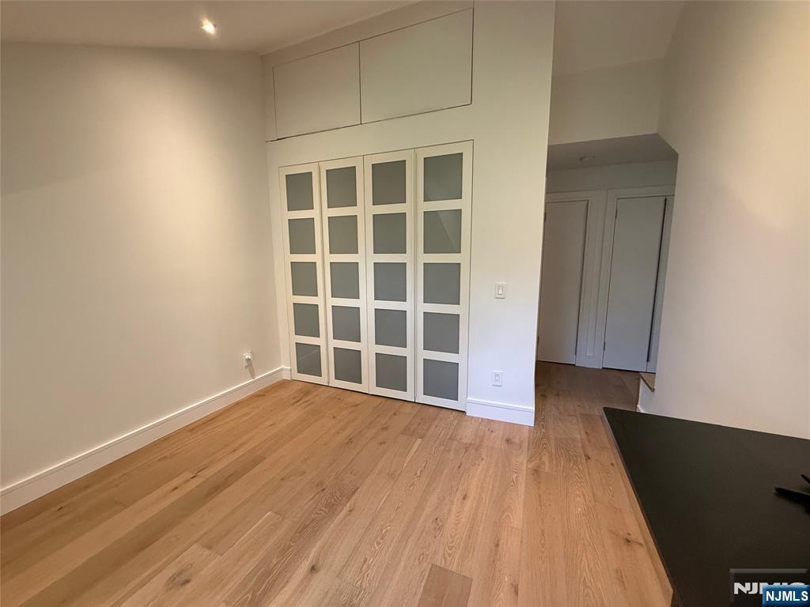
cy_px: 304
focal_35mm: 14
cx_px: 405
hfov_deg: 102.1
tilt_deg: -8.3
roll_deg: +0.1
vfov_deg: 85.7
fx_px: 328
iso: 320
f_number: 2.2
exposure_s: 1/60
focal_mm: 2.22
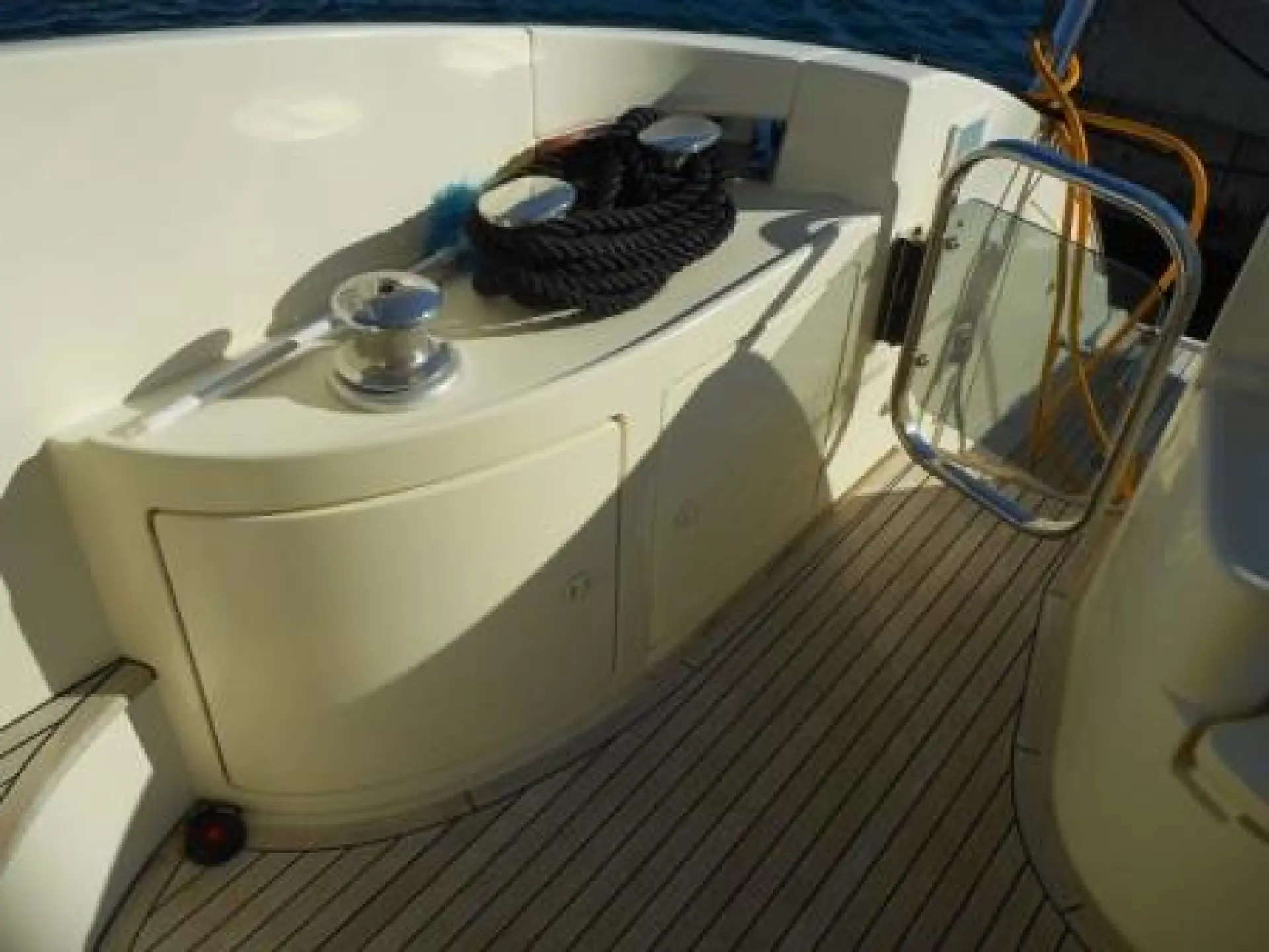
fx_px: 1063
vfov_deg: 48.2
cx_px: 634
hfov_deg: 61.7
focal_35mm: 29
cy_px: 476
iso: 80
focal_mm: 5.2
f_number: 11.3
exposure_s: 1/200
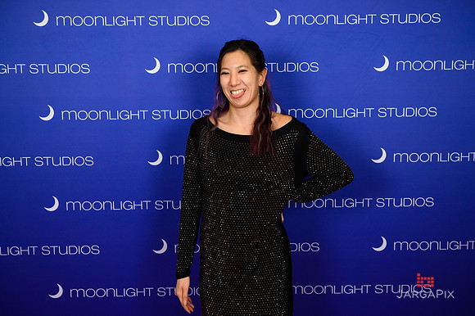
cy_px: 158
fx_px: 633
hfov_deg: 41.1
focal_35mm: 48
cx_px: 238
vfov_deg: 28.0
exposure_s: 1/320
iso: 1000
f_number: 5
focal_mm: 48
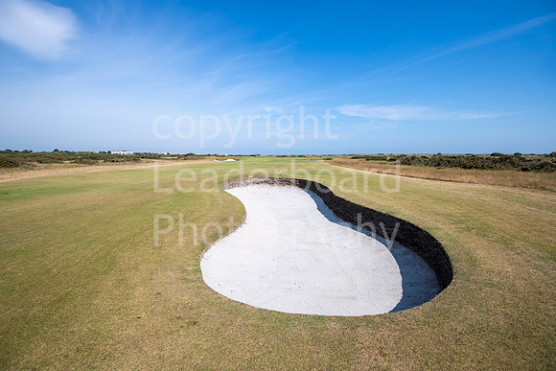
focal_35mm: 16
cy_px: 186
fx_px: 247
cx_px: 278
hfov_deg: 96.7
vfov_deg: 73.8
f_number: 7.1
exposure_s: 1/1000
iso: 200
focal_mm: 16
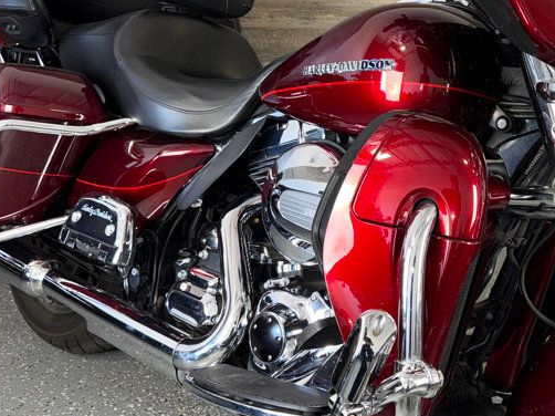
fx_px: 785
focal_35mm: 49
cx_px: 379
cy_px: 141
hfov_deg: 38.4
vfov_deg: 29.5
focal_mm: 6.76
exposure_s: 1/20
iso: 50
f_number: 1.78
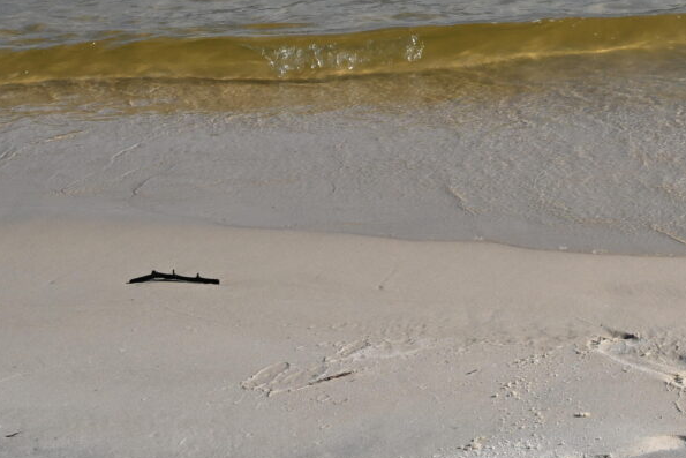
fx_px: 2747
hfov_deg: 13.2
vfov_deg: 9.0
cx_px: 1118
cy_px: -433
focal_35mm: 144
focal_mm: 33.5
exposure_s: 1/320
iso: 100
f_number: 9
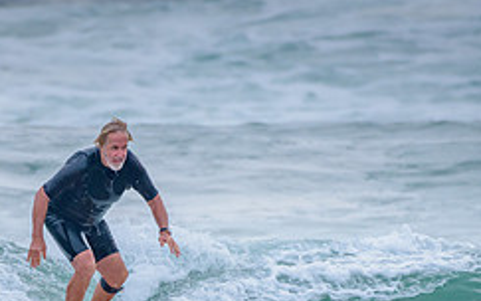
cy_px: 293
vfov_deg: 0.9
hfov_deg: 1.4
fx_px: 19537
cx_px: 50
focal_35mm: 1490
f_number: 6.3
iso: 800
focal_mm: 500
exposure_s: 1/2000
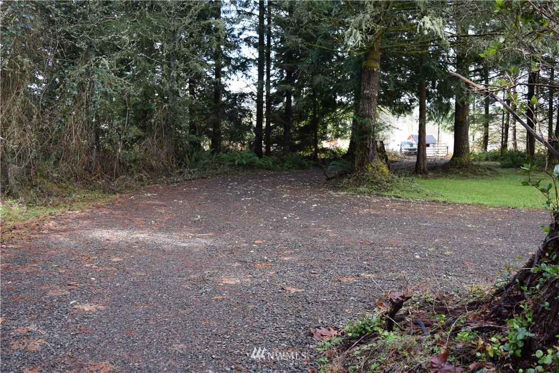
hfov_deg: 55.1
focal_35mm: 34
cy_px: 186
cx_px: 280
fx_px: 536
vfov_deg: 38.4
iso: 400
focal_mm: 23
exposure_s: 1/160
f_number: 6.3
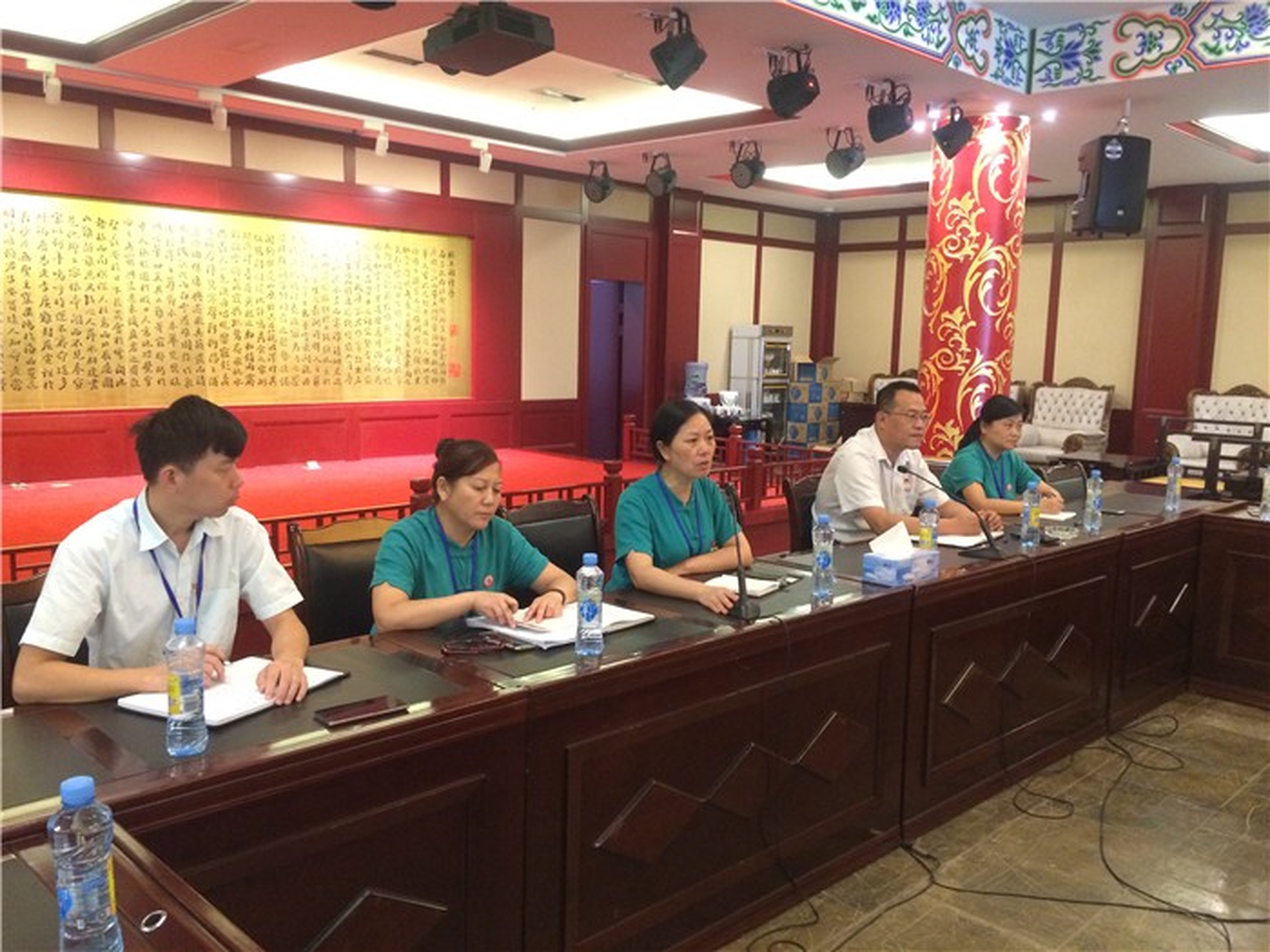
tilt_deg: -7.6
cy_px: 476
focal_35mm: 29
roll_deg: -2.0
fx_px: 1064
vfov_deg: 48.2
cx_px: 635
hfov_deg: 61.7
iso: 320
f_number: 2.2
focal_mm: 4.15
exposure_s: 1/17
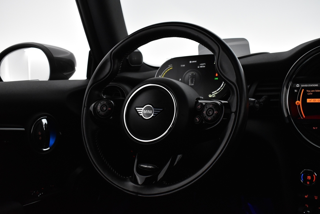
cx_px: 160
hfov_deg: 49.5
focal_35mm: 39
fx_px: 347
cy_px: 107
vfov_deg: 34.2
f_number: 5.6
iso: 3200
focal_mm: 26
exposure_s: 1/125
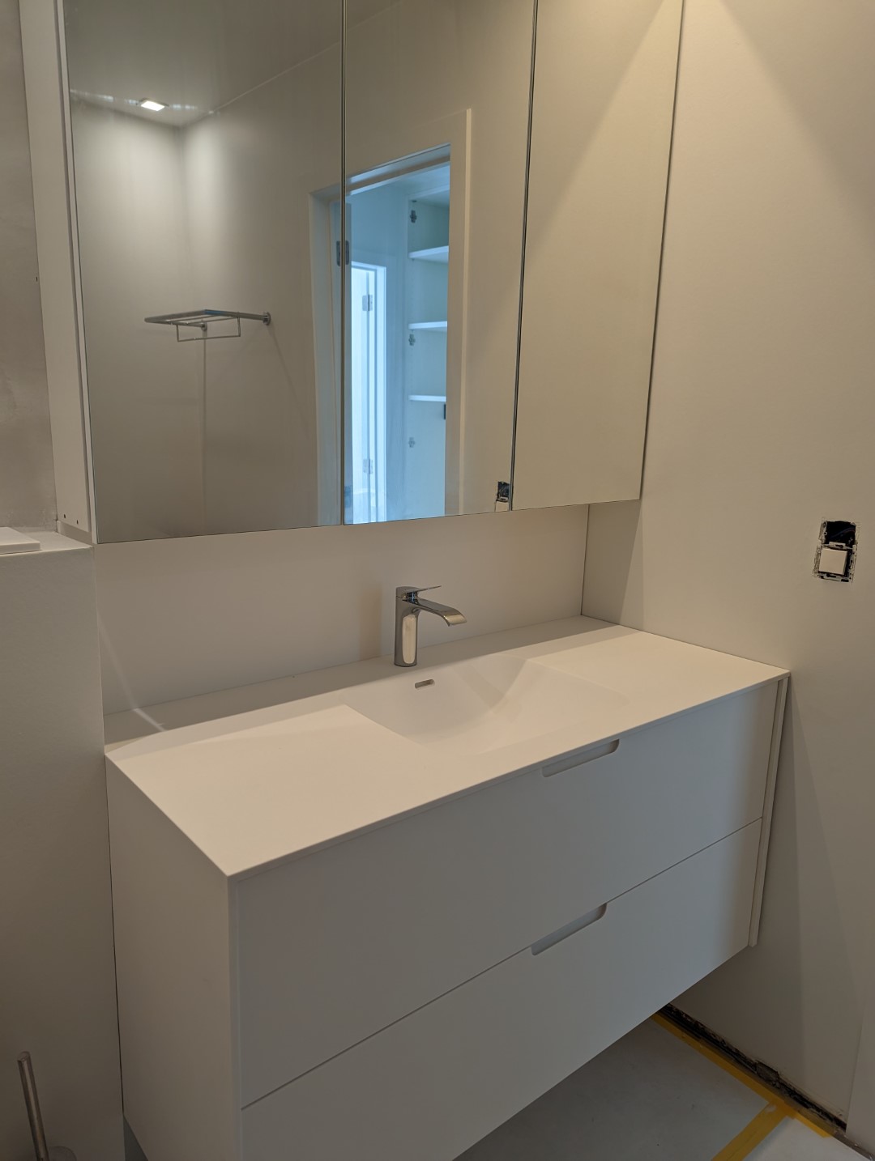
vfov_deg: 71.5
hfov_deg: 56.9
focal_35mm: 24
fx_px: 807
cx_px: 438
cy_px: 580
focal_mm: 6.81
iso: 67
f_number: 1.85
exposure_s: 1/100
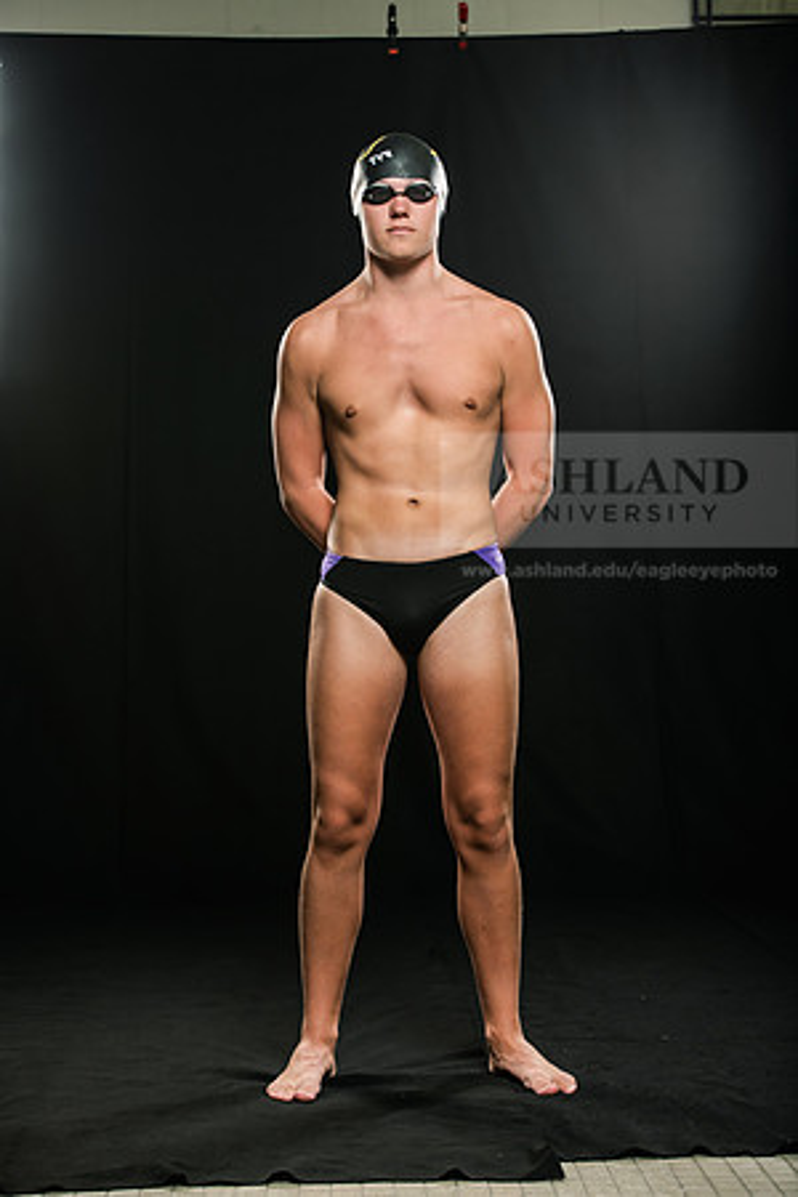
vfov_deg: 27.0
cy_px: 598
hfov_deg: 18.2
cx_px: 399
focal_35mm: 75
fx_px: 2494
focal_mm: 75
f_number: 5.6
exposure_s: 1/250
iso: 320
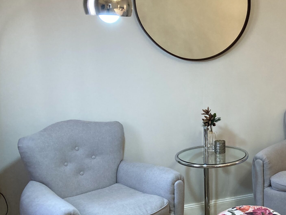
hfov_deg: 35.3
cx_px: 257
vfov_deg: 28.5
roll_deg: -1.0
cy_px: 123
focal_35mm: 51
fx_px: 421
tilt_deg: -11.9
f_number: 1.8
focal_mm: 3.99
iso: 160
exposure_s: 1/50
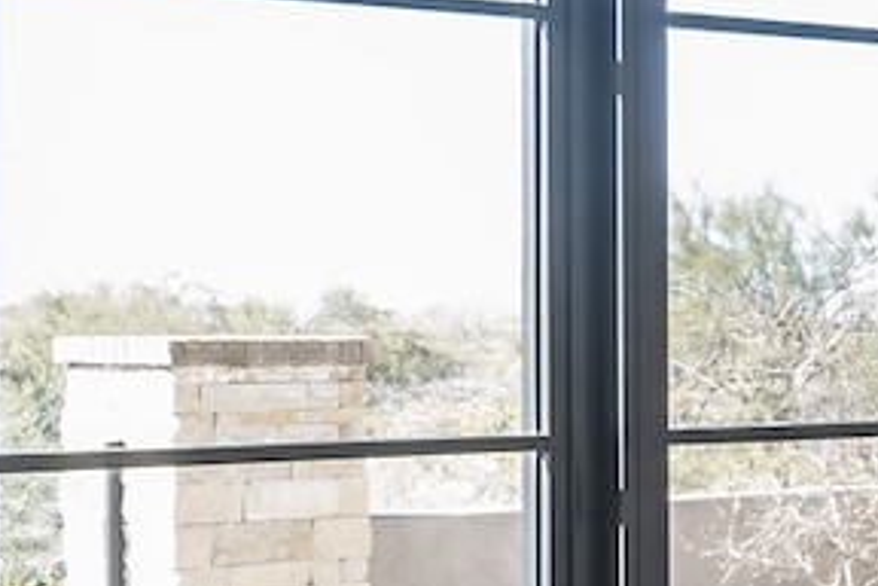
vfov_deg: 7.8
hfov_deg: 9.4
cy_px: 334
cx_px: 2564
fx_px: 4316
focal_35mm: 177
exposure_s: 1/5
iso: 100
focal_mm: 30
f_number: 11
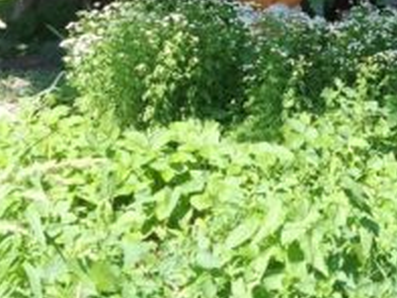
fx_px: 1021
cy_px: -138
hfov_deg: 20.3
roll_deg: -0.1
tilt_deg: +0.8
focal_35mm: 89
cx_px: 502
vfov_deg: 15.4
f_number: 2.2
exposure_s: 1/651
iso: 32
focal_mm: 4.15
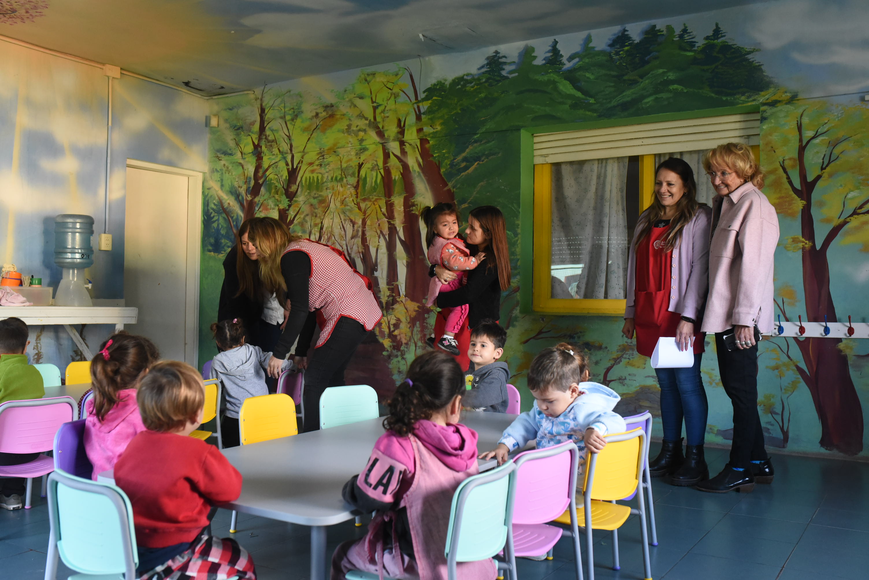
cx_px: 434
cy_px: 290
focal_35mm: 35
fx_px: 845
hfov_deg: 54.4
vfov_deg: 37.9
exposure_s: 1/160
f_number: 5
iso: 3200
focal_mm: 35
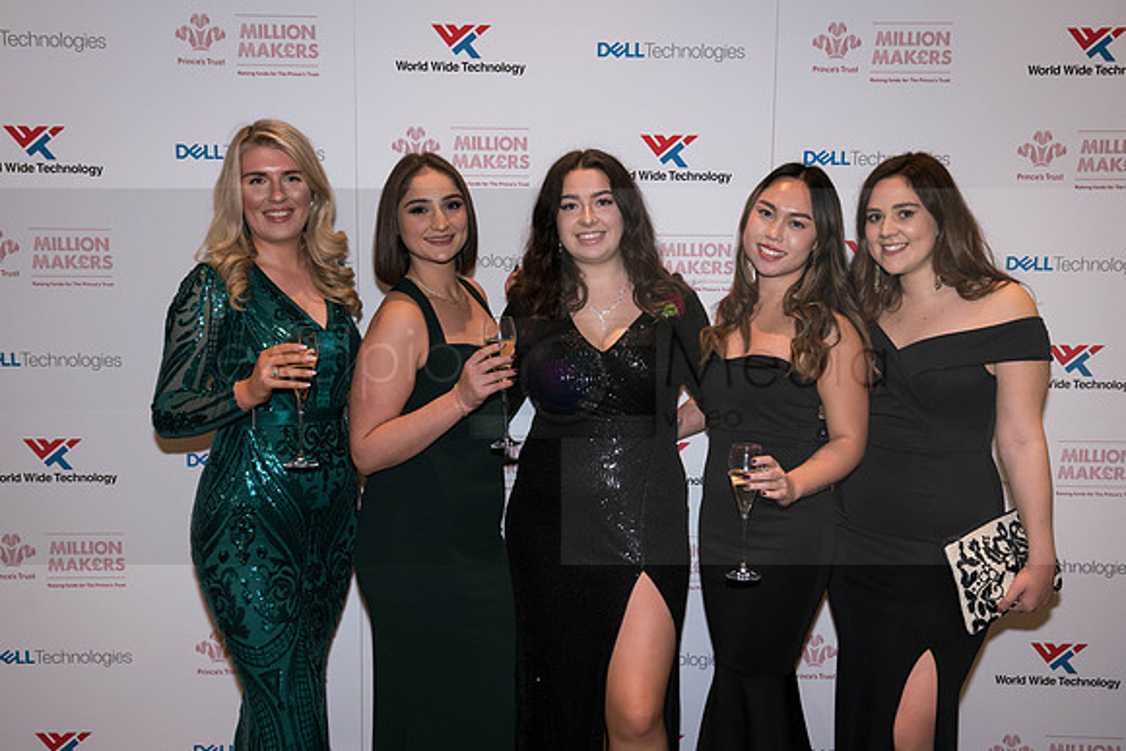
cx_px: 545
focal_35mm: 33
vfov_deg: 40.0
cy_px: 363
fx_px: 1033
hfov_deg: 57.2
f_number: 4.5
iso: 3200
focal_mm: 32
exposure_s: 1/100
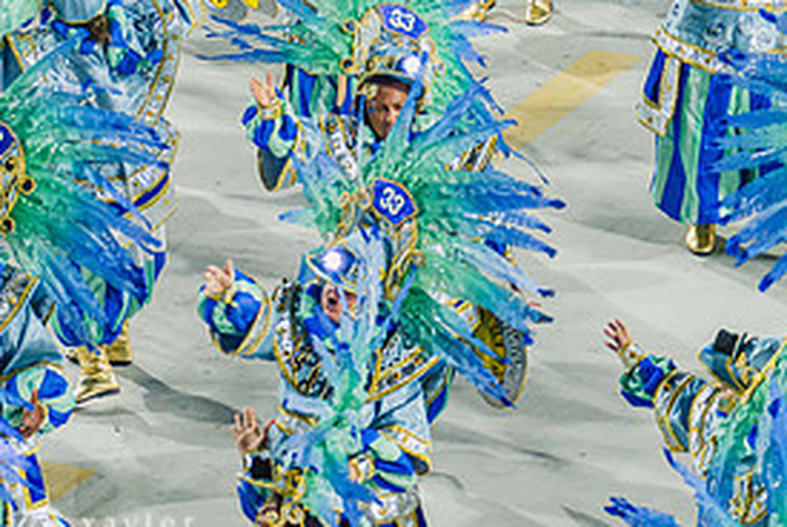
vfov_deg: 4.7
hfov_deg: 7.0
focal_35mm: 295
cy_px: 21
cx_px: 43
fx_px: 6456
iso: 1600
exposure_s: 1/320
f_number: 5
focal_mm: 140
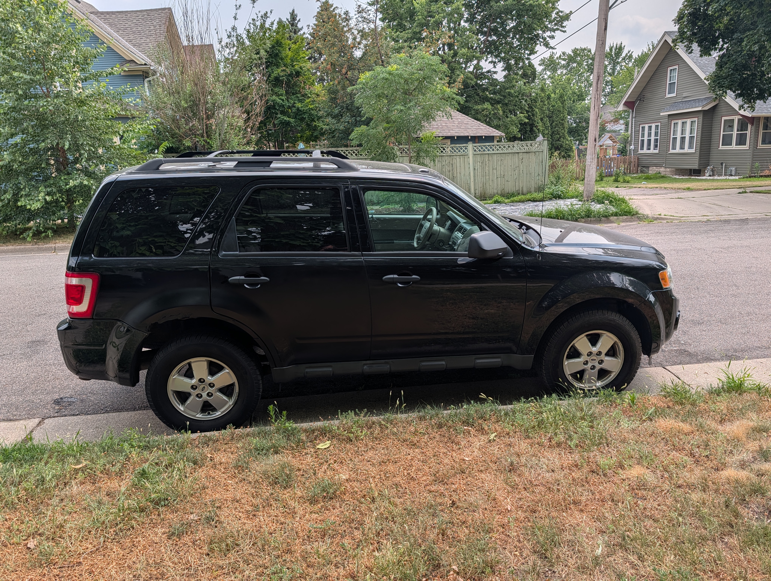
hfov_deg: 71.5
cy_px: 290
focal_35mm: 24
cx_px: 386
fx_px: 535
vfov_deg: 56.9
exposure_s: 1/4651
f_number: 1.68
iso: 16
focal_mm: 6.9
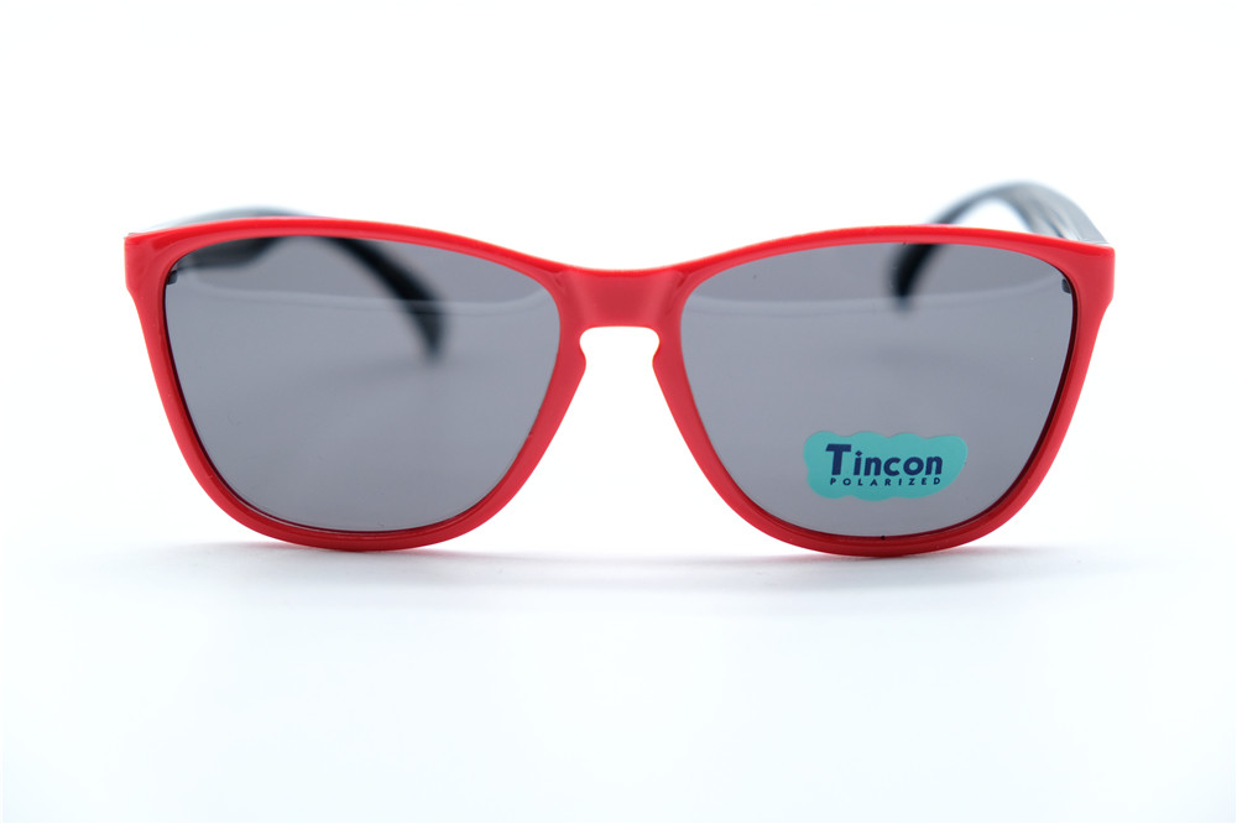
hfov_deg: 27.7
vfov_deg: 18.7
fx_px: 2507
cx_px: 618
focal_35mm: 73
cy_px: 412
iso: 640
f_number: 4
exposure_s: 1/1000
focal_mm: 48.4
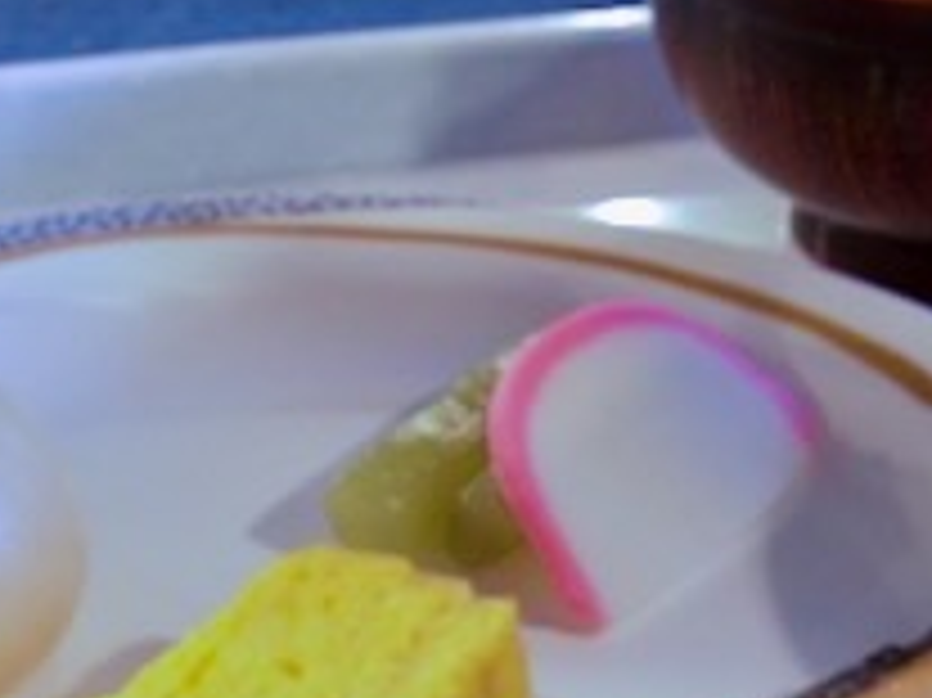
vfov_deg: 24.0
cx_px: 576
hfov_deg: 33.1
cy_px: 712
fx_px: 1561
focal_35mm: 58
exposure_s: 1/30
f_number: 2
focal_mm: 4.5
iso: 640
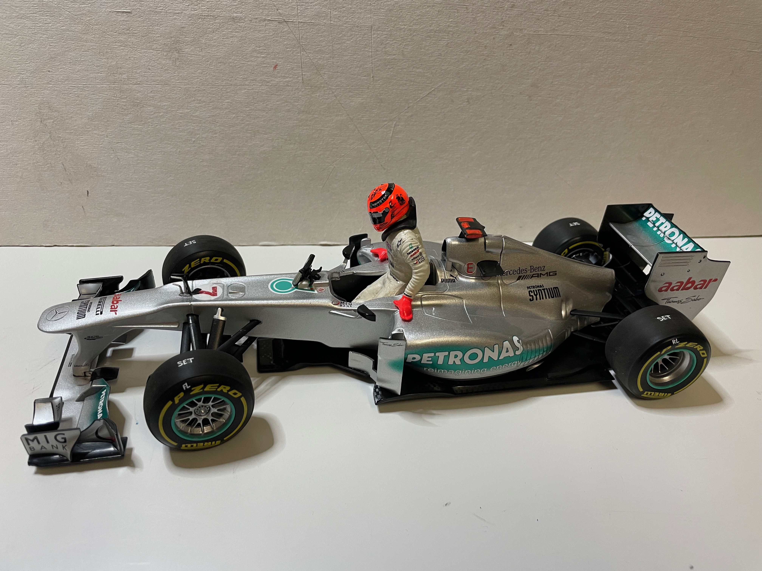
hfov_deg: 67.3
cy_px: 286
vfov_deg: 53.1
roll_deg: -3.6
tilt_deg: -34.3
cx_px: 381
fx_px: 572
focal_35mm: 26
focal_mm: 4.2
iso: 80
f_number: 1.6
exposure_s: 1/50
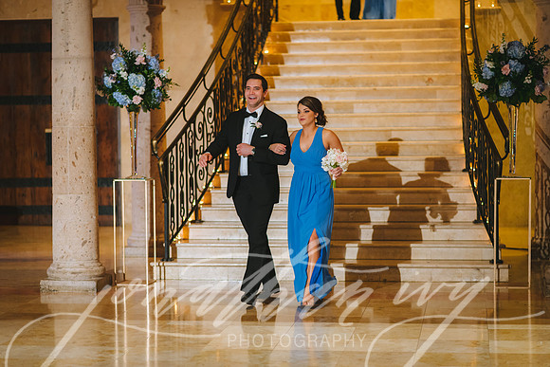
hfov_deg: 23.9
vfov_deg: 16.1
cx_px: 275
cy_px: 184
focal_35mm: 85
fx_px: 1299
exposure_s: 1/160
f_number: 2
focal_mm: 85
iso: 1600
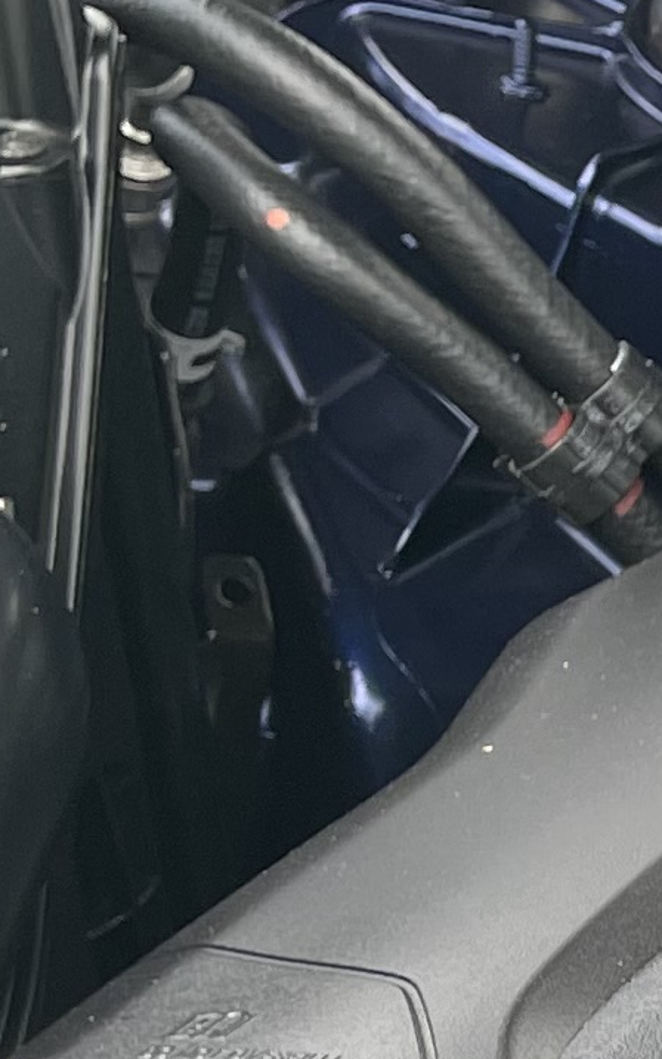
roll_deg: -2.3
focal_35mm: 155
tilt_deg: -28.8
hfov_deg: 7.2
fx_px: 4475
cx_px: 2231
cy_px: 1235
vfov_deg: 13.2
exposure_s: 1/294
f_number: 1.6
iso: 32
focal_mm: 4.2
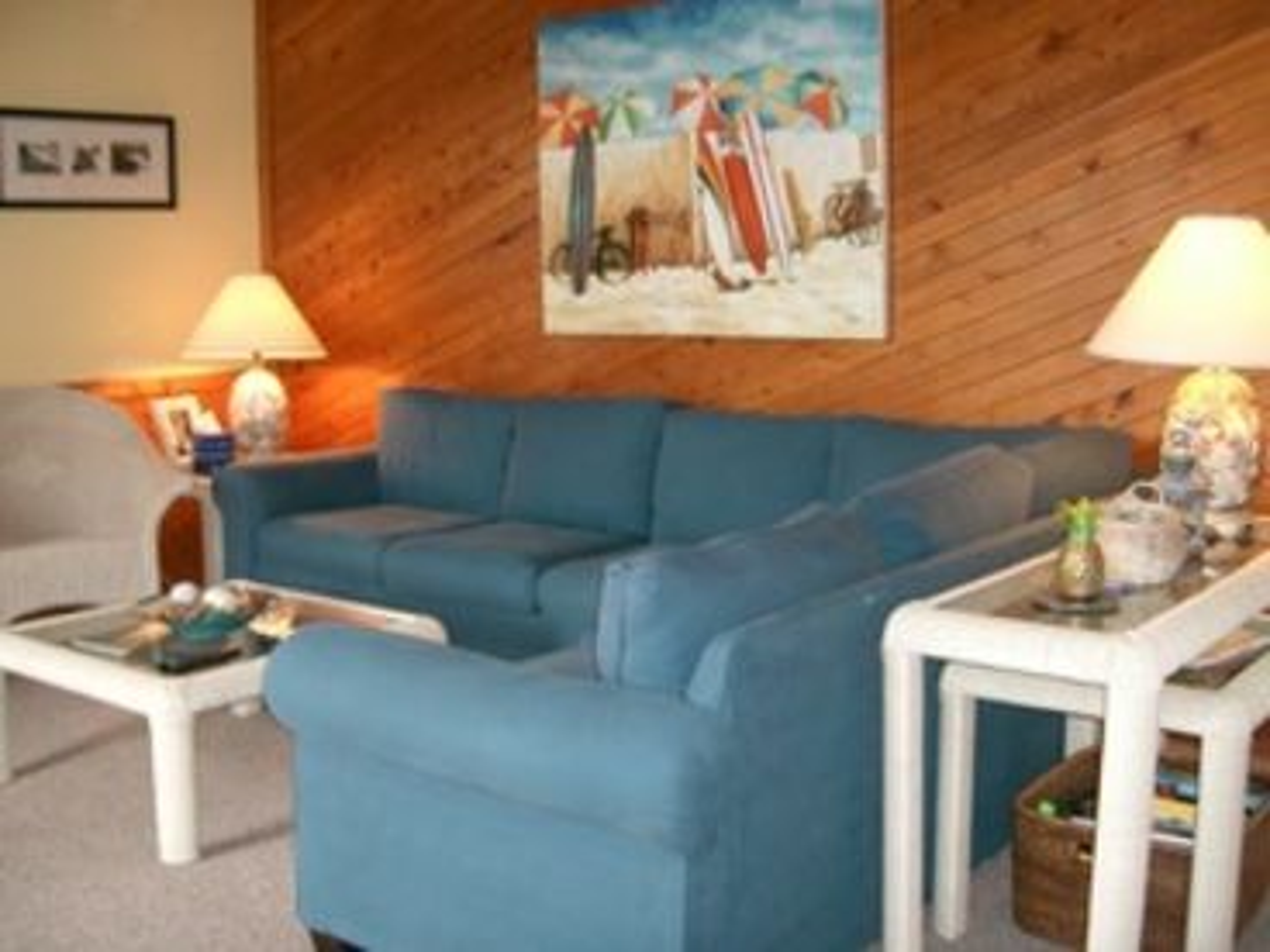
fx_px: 1431
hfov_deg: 47.9
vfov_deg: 36.8
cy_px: 476
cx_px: 635
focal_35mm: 39
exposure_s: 1/50
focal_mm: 8
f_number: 2.8
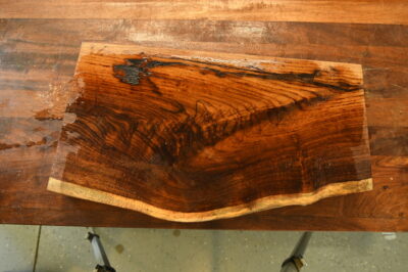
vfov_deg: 45.6
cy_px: 136
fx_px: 323
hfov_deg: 64.6
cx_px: 204
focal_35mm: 28
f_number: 3.5
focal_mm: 19
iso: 2000
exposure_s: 1/160
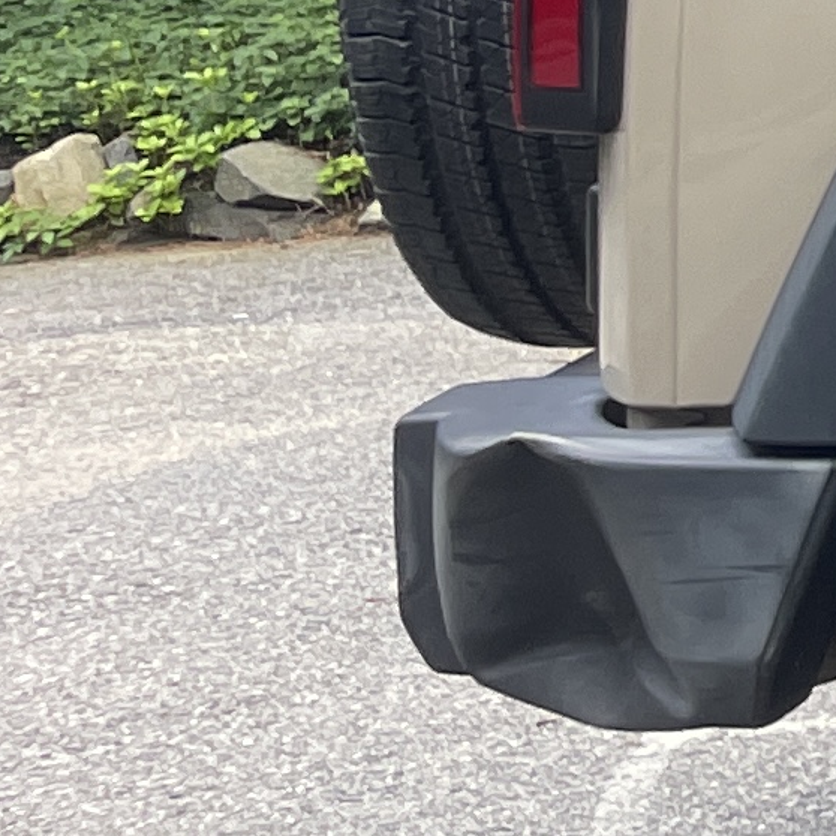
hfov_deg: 8.0
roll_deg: -1.2
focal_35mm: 166
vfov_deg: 10.2
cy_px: -452
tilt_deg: -1.2
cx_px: 3014
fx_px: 4536
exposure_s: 1/198
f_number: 1.6
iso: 32
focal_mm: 4.2
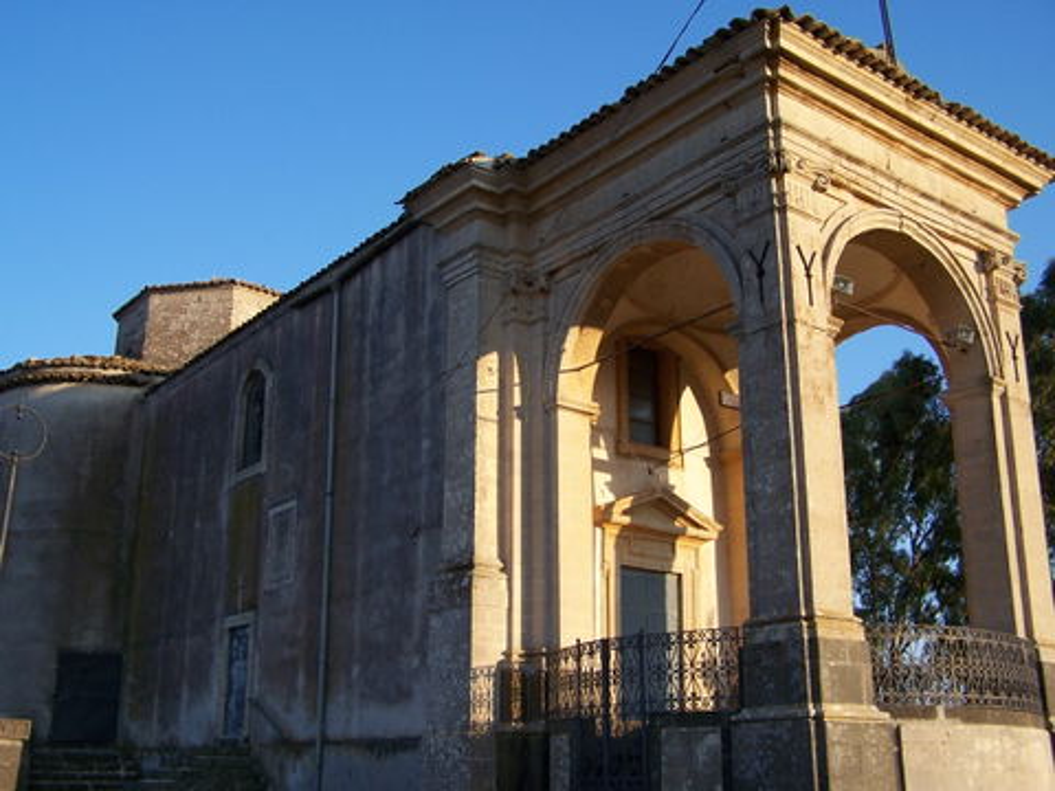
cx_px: 528
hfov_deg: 49.0
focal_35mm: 38
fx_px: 1158
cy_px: 396
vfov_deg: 37.7
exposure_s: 1/500
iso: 80
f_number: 2.8
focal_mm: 6.3
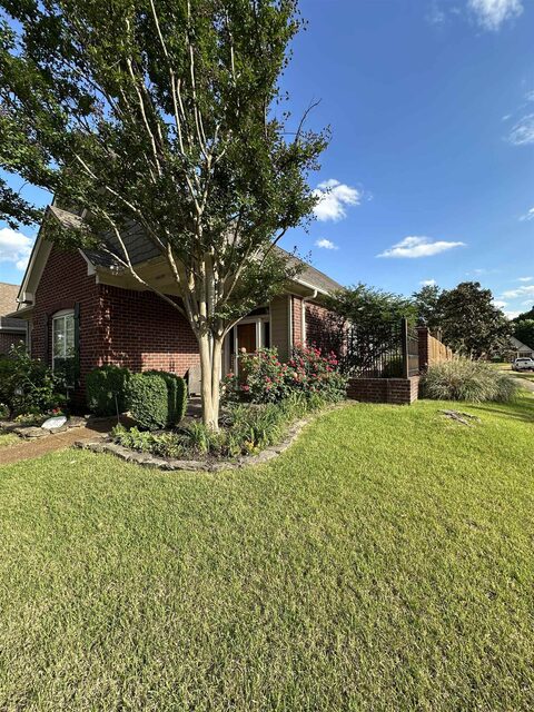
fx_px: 288
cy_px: 356
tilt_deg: +1.1
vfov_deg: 102.1
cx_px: 267
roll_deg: +0.6
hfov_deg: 85.7
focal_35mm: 14
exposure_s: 1/711
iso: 40
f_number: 2.2
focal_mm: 2.22
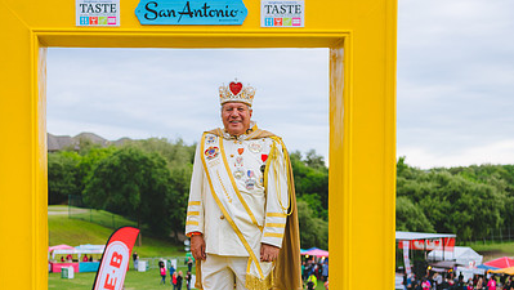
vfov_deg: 16.7
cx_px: 186
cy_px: 217
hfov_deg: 29.2
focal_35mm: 72
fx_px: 982
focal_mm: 46
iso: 64
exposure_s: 1/200
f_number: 2.8
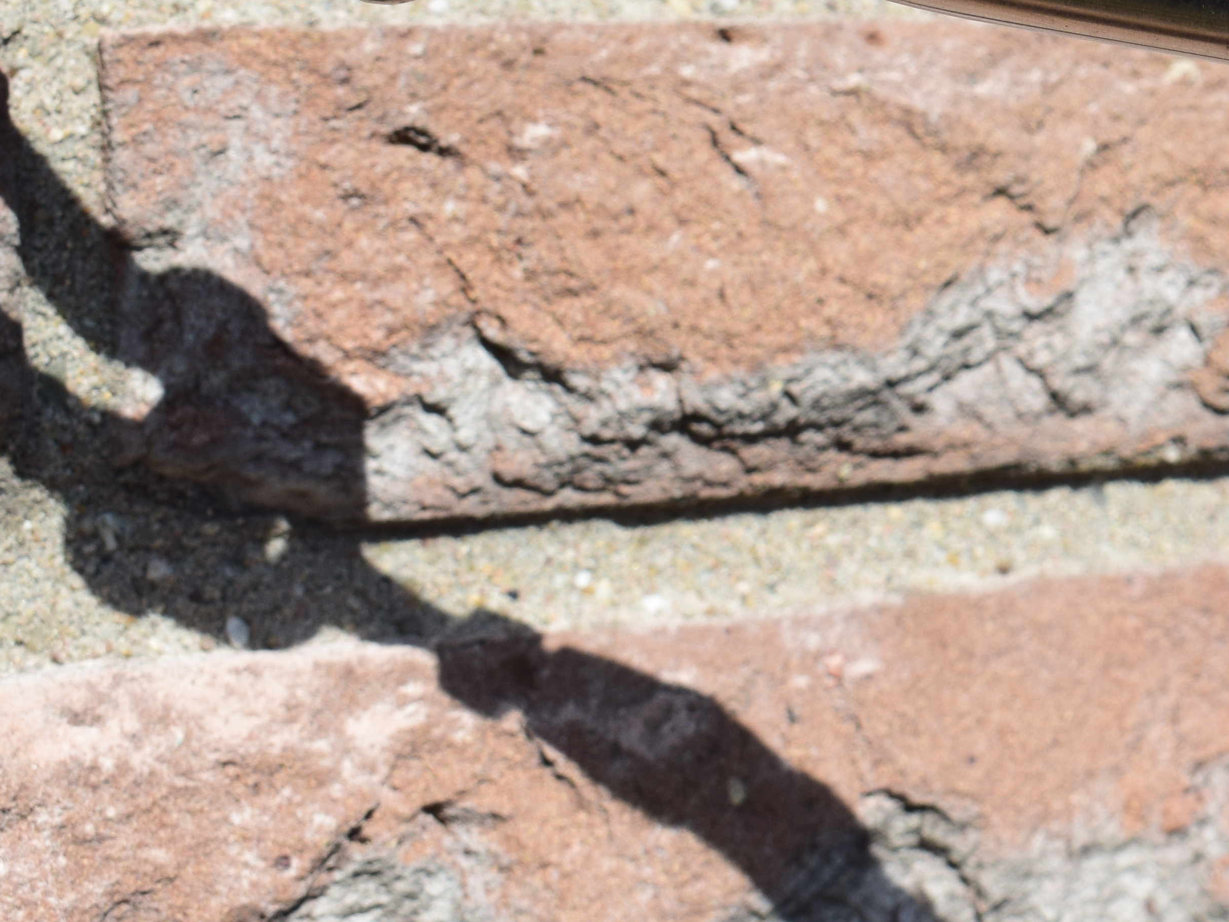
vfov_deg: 12.2
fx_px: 4296
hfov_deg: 15.7
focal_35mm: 121
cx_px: 1489
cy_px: 131
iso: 360
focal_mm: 34
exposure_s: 1/500
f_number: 11
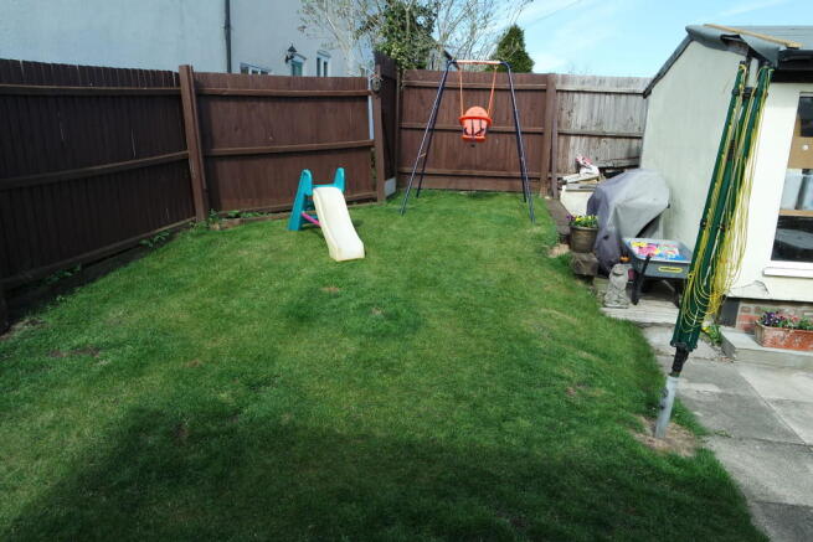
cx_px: 406
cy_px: 271
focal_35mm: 24
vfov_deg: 53.2
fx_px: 542
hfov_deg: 73.7
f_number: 5.6
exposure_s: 1/200
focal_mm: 16
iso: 100
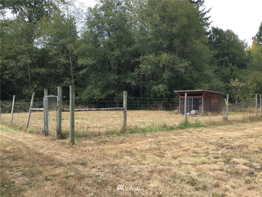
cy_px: 98
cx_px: 131
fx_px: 235
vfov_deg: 45.4
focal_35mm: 31
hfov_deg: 58.4
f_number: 2.4
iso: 25
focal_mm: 3.3
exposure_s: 1/458
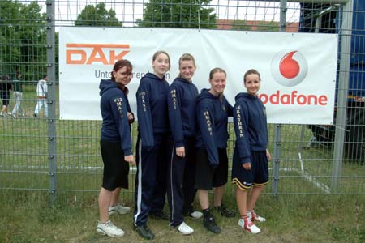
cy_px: 122
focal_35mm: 33
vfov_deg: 40.0
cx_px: 182
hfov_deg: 57.2
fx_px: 335
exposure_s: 1/250
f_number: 8
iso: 400
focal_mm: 22
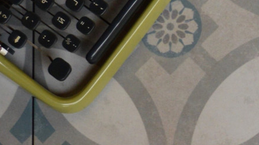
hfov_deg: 6.6
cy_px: 201
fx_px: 2189
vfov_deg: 3.8
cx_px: 444
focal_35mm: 319
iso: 400
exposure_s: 1/125
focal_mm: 40
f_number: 5
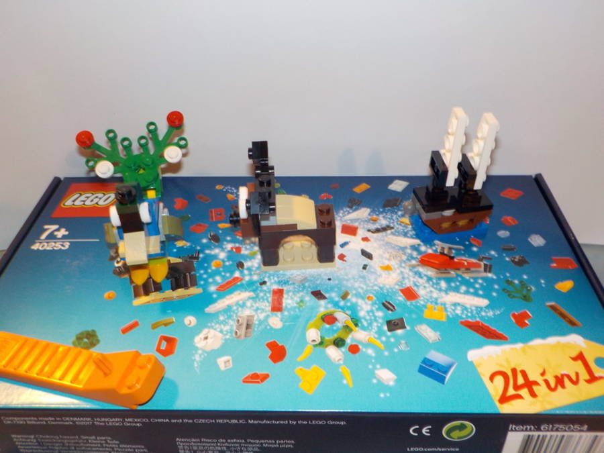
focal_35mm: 30
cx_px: 302
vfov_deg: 46.8
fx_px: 523
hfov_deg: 60.0
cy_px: 226
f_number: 3.3
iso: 200
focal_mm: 4.1
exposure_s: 1/30
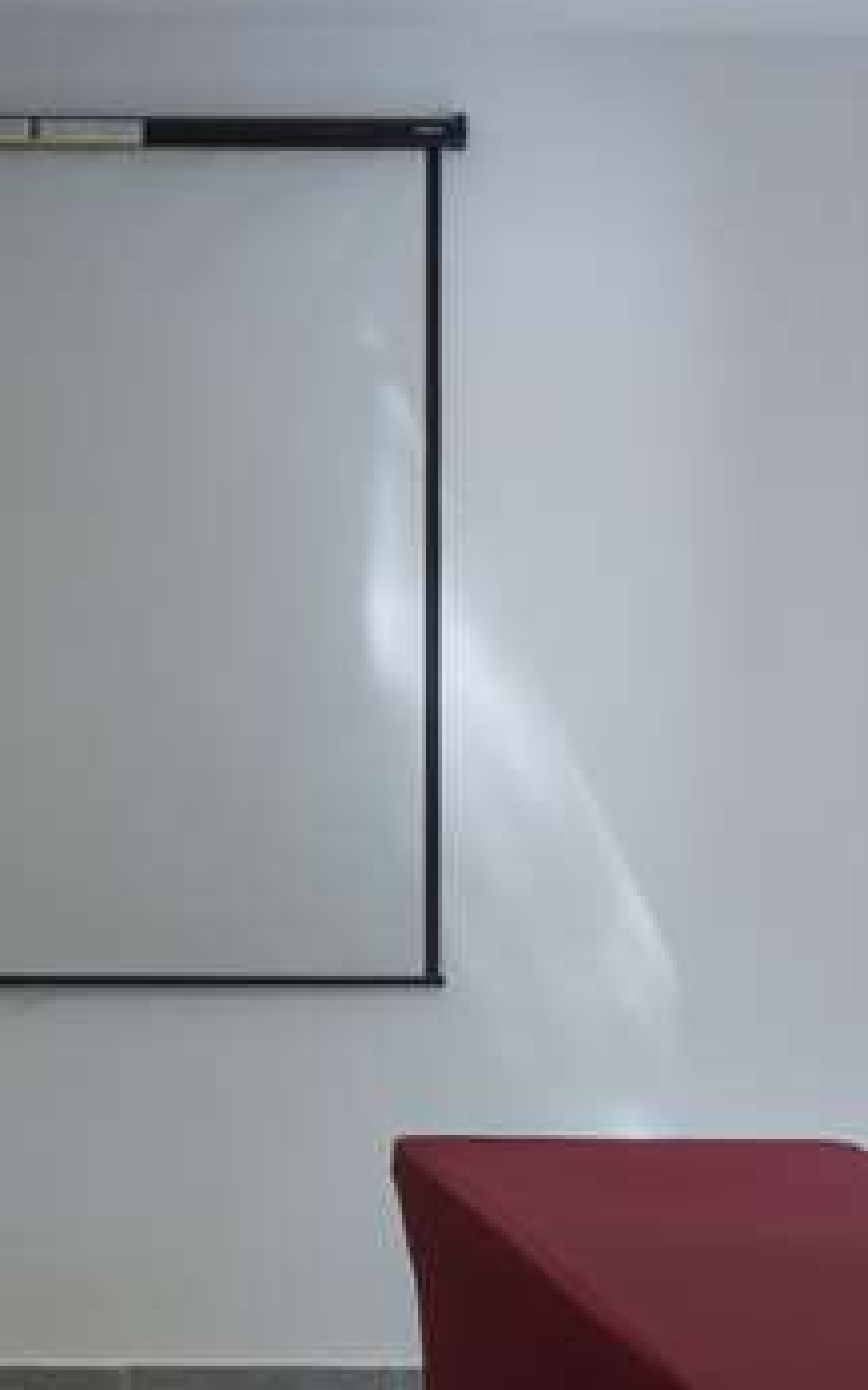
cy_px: 848
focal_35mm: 72
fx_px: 2733
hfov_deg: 17.9
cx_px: 175
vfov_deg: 28.4
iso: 100
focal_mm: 11
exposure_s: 1/2.5
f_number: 11
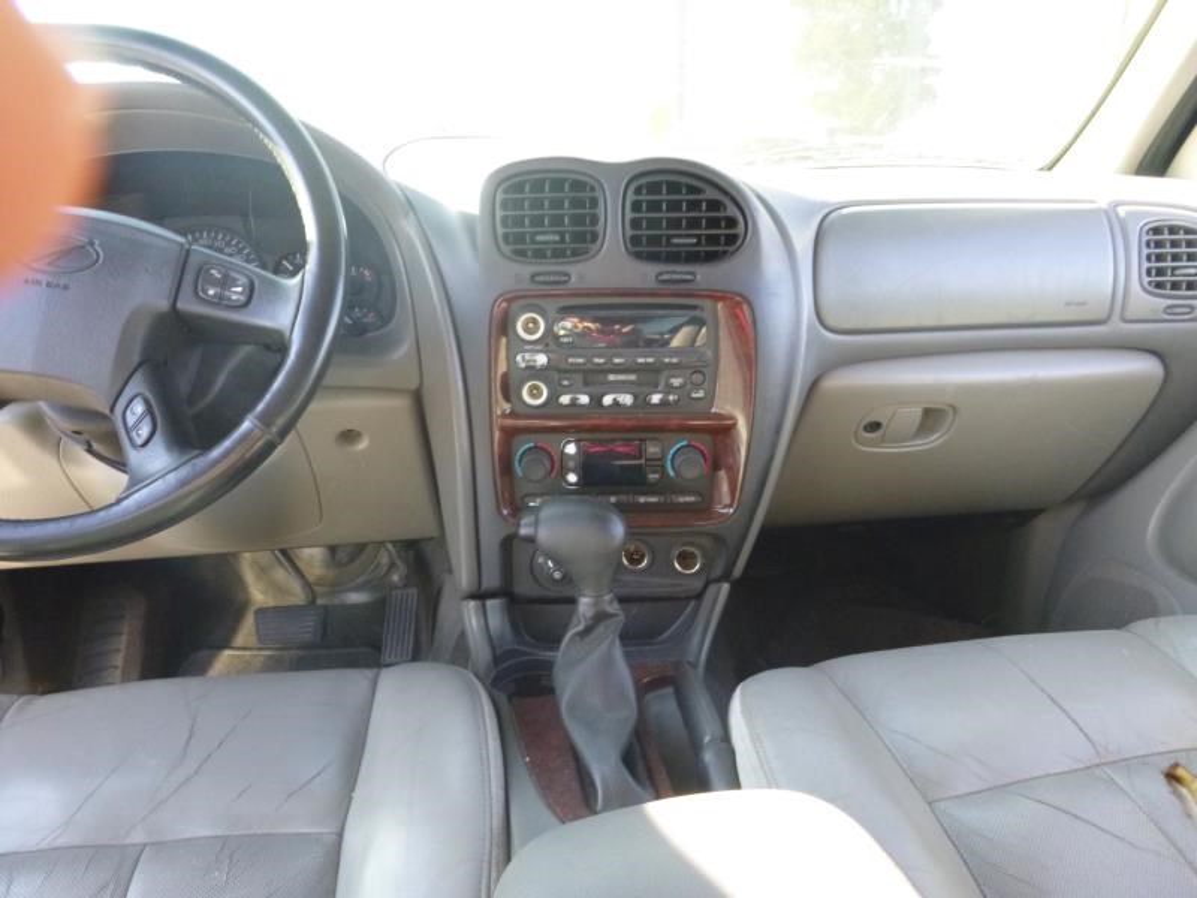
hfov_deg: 69.4
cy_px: 449
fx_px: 864
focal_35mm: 25
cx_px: 598
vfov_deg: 54.9
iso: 400
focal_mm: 4.5
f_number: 3.9
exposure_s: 1/60
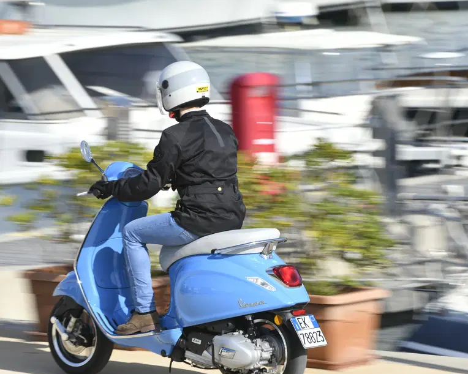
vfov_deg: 5.2
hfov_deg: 6.6
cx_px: 132
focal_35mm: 295
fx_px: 4086
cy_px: 225
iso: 64
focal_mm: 200
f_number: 9
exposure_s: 1/100
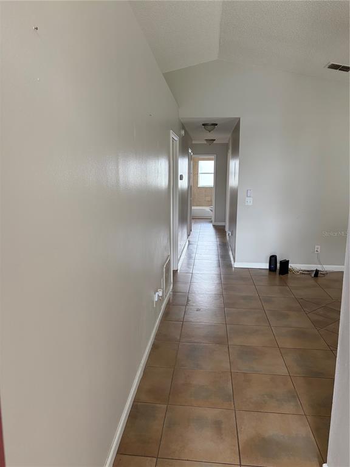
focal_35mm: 26
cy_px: 234
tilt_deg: -9.2
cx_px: 175
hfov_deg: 53.1
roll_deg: -0.8
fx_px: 351
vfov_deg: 67.3
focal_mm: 5.96
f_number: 1.6
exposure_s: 1/128
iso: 125
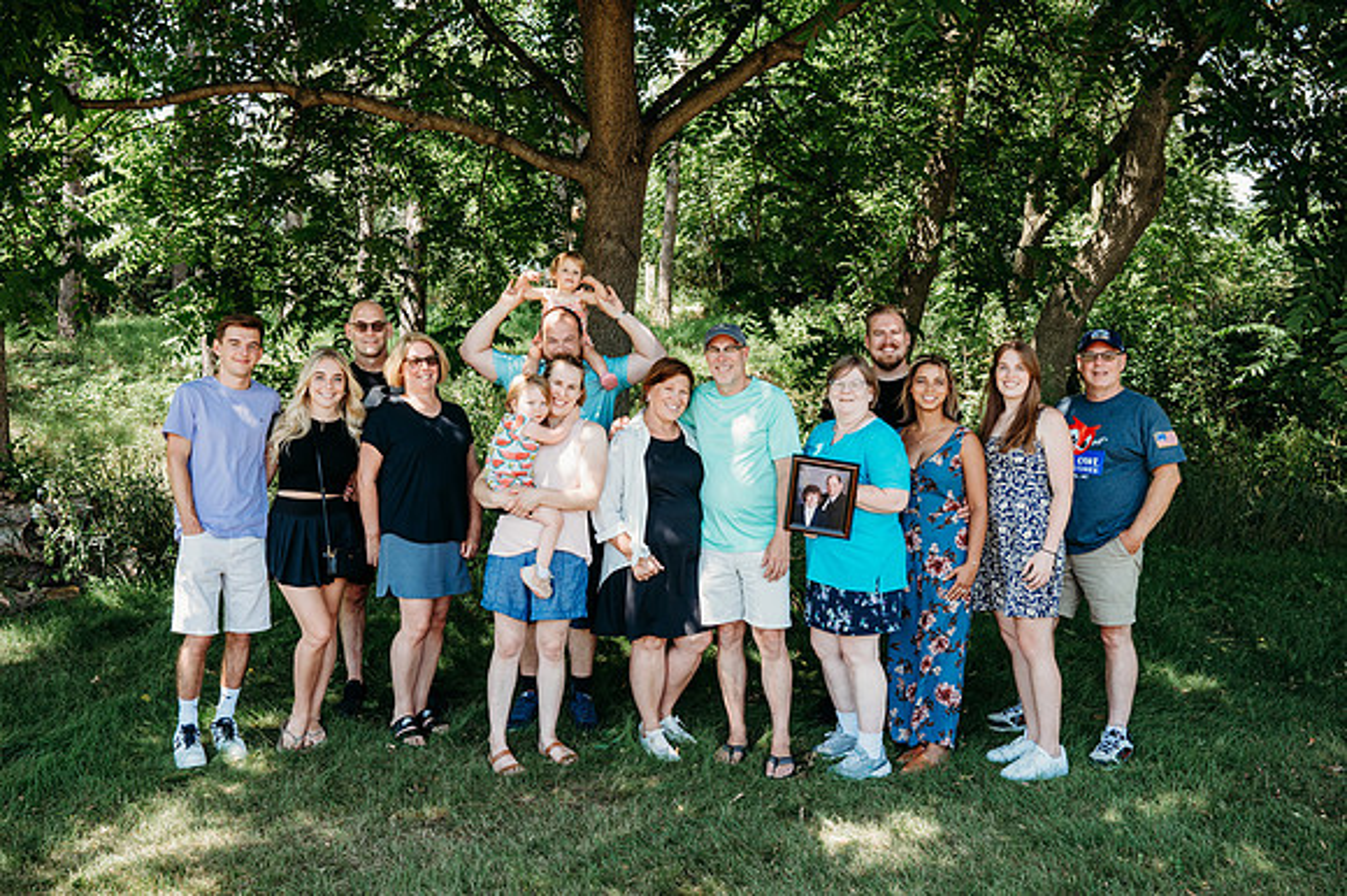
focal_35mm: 34
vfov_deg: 39.0
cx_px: 670
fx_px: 1267
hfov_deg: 56.0
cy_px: 443
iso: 160
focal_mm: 29
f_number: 4.5
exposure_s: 1/200
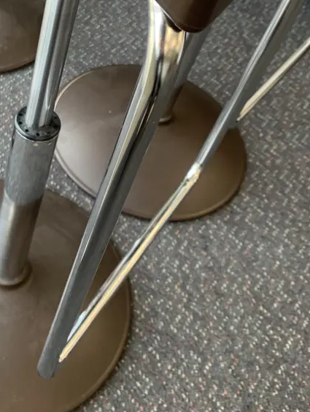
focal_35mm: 47
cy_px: 126
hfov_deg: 30.1
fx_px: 561
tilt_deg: -48.4
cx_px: 61
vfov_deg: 39.8
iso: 100
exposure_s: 1/100
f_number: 1.8
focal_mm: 4.25
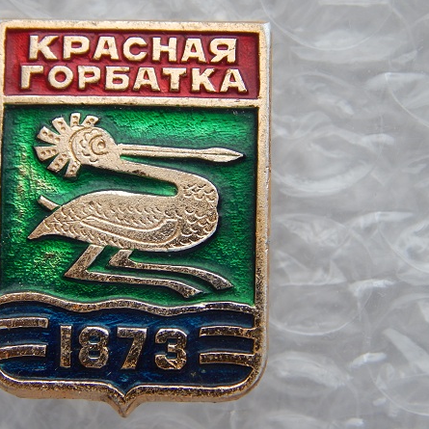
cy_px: 215
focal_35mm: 125
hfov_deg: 13.9
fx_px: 1753
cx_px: 142
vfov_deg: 14.0
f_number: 4.5
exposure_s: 1/40
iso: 125
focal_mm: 18.7
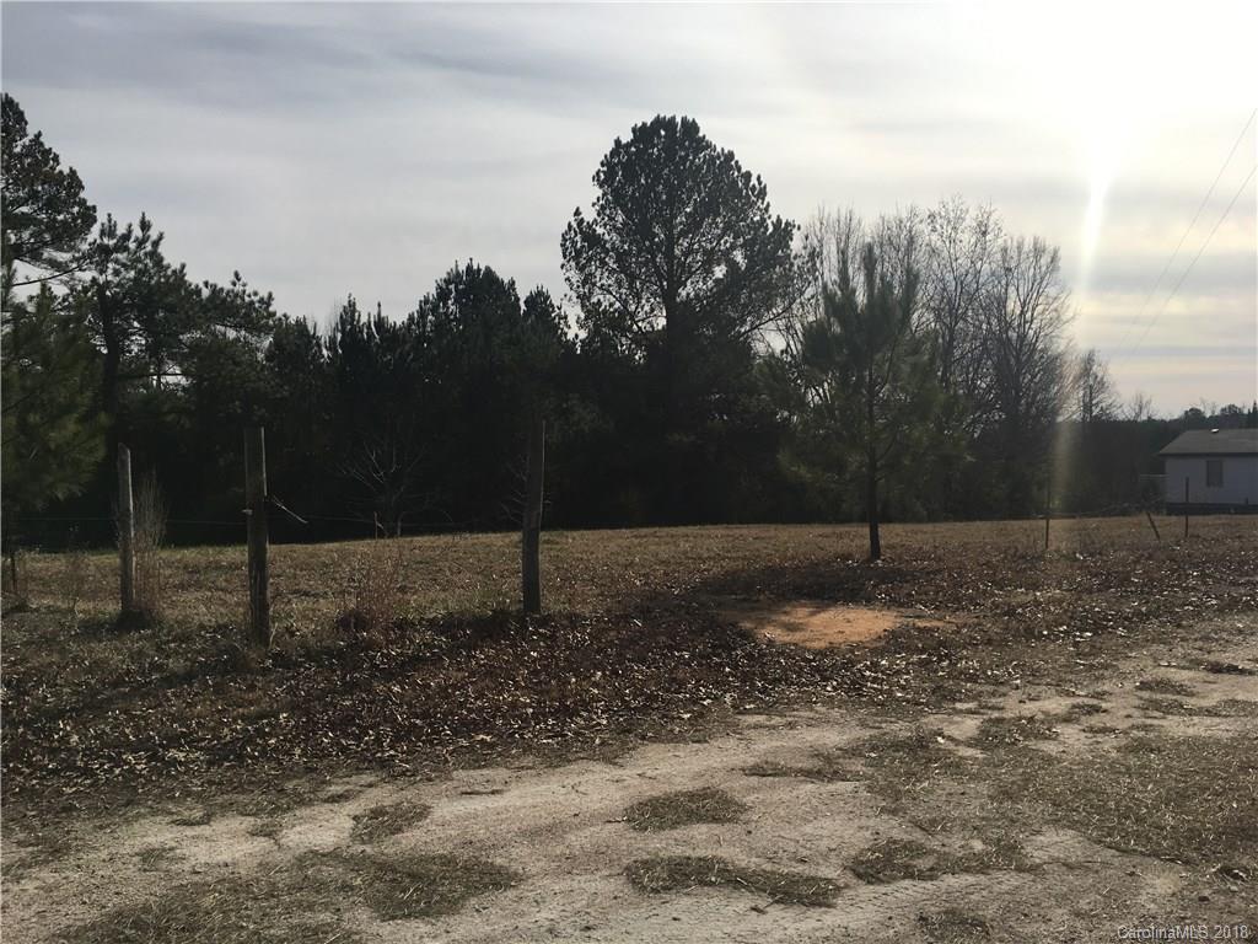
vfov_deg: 48.2
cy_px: 472
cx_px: 629
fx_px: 1054
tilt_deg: -0.8
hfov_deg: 61.7
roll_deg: +1.9
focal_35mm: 29
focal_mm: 4.15
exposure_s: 1/2653
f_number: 2.2
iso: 25
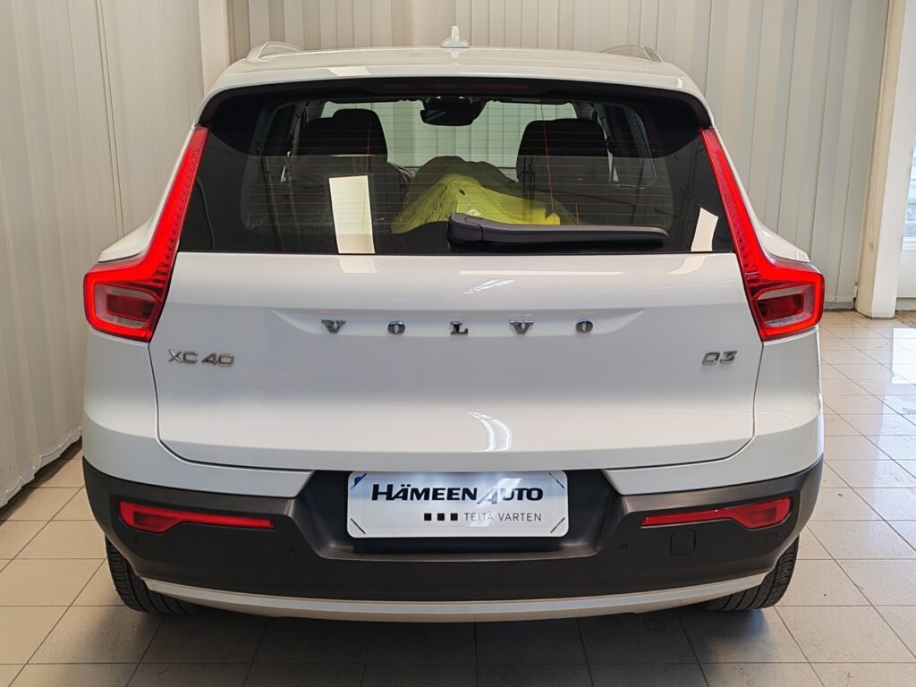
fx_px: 953
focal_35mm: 36
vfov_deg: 39.7
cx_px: 458
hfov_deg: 51.4
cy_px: 344
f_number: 1.6
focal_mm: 5.4
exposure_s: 1/100
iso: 64
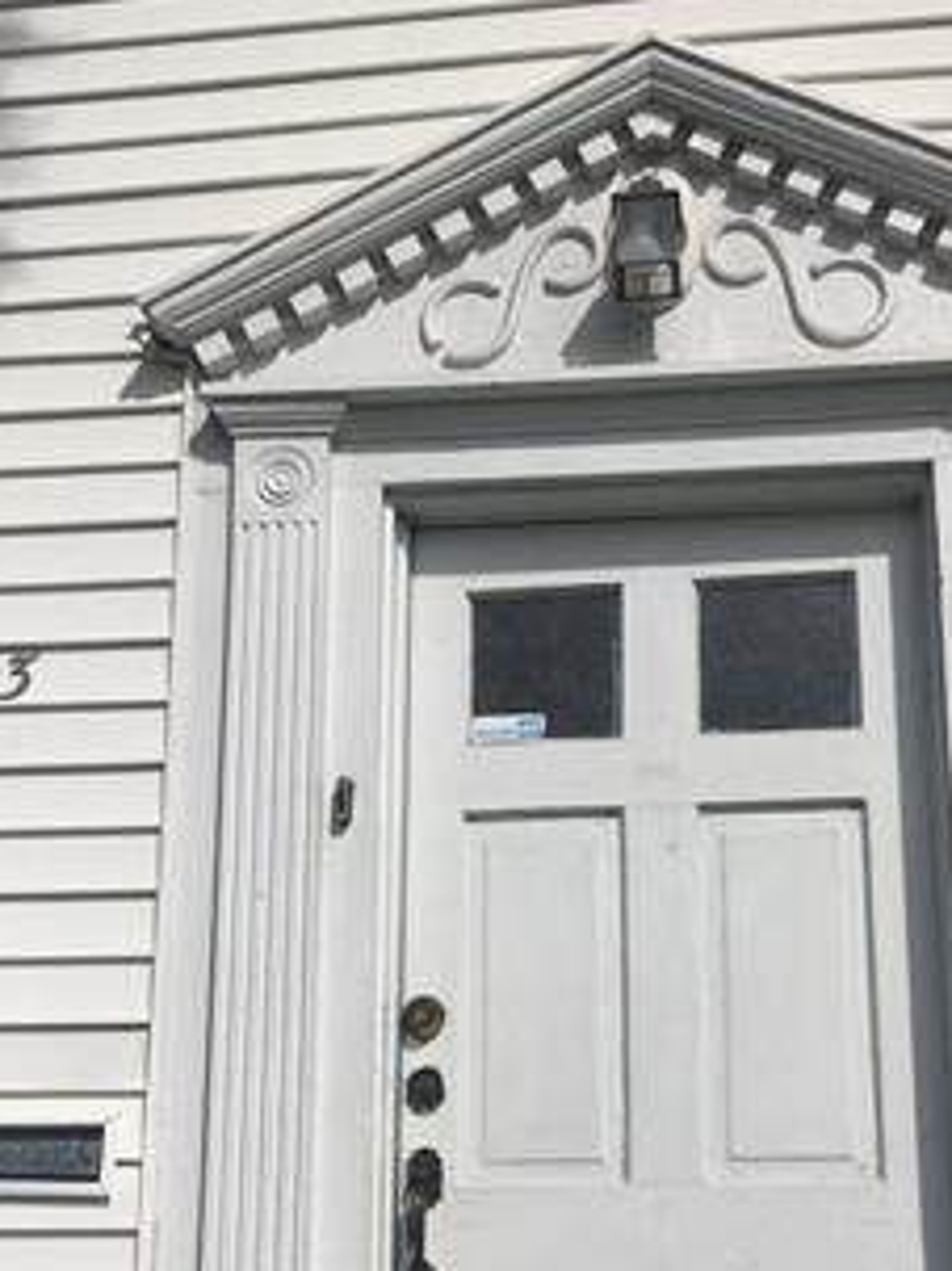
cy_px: 873
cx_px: 541
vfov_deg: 40.6
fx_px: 1688
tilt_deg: +16.7
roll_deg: -0.3
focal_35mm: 46
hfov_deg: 31.5
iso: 25
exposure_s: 1/5495
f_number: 2.2
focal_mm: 4.15
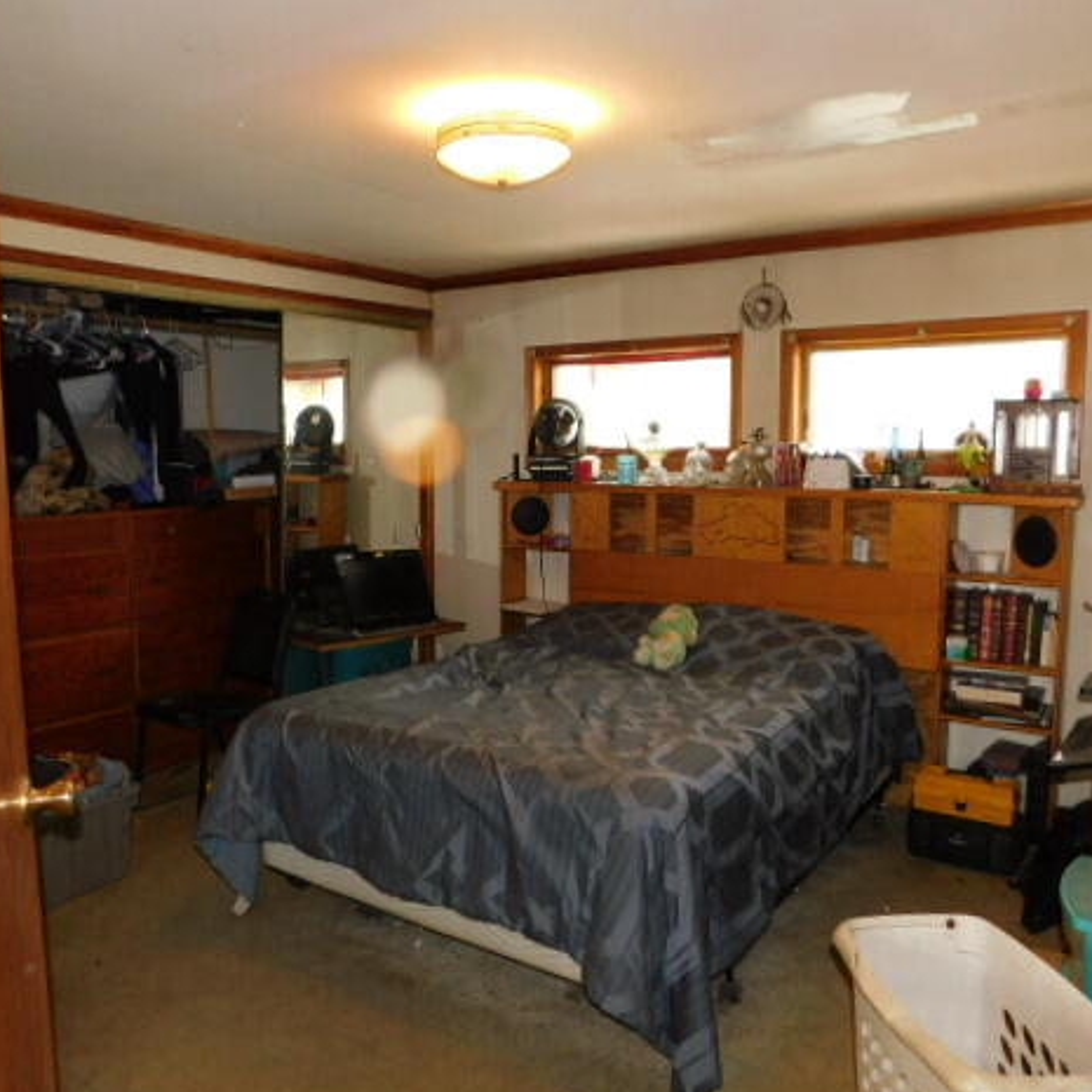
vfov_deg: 57.3
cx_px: 498
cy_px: 540
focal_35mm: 28
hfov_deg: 57.2
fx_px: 999
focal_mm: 4
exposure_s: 1/30
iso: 200
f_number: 3
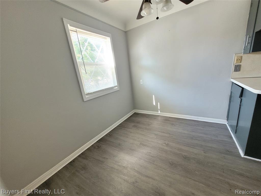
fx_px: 98
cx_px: 130
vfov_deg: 89.9
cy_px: 98
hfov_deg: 106.2
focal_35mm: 13
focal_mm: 1.74
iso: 320
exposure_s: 1/60
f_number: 2.2
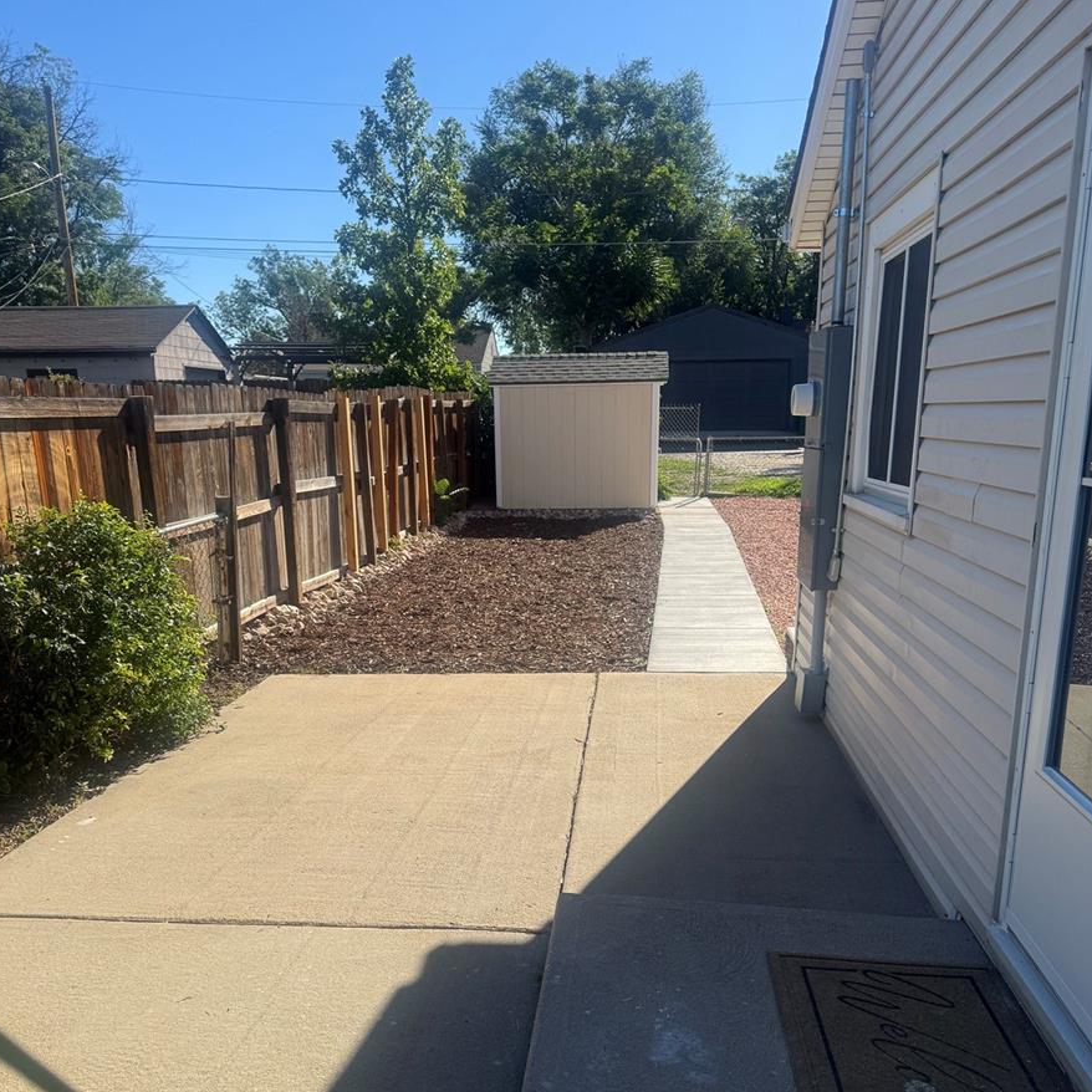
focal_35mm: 29
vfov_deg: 55.0
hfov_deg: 55.6
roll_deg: +0.7
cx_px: 548
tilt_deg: -14.0
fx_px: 1035
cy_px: 684
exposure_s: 1/3247
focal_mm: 6.76
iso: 80
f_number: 1.78
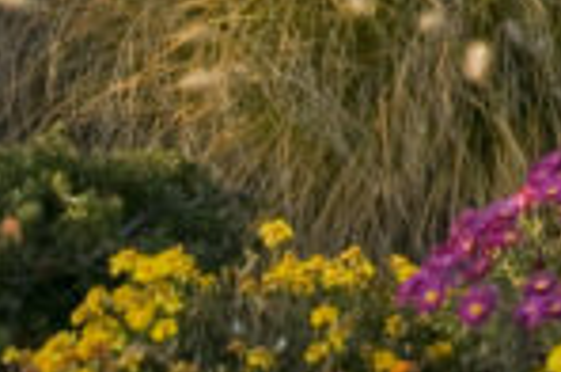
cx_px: 845
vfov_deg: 4.9
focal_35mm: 270
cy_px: -672
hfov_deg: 7.5
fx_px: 4198
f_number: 6.3
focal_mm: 26
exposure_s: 1/160
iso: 200
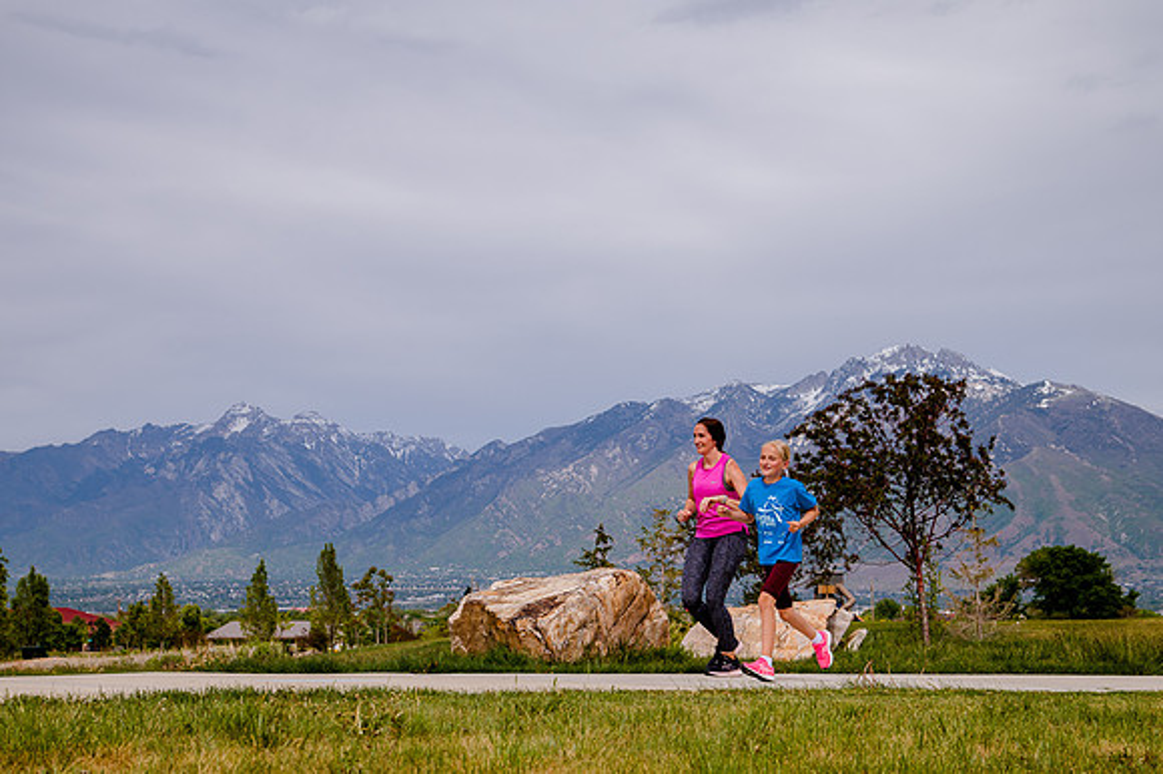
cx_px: 579
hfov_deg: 30.0
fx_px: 2173
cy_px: 427
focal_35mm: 67
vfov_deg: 20.2
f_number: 8
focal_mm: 58
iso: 200
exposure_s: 1/640
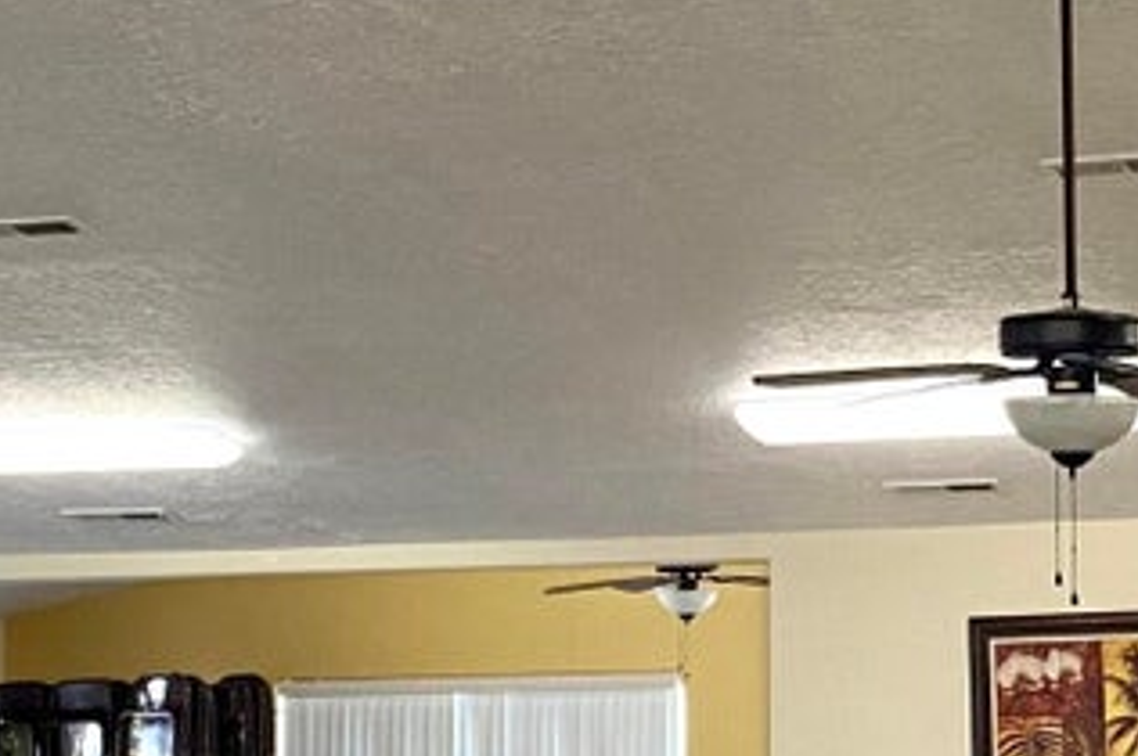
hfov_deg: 17.3
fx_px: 3695
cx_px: 1007
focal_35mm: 117
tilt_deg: +4.0
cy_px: 418
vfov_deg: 11.7
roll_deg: +1.2
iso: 160
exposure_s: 1/60
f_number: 1.8
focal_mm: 4.25
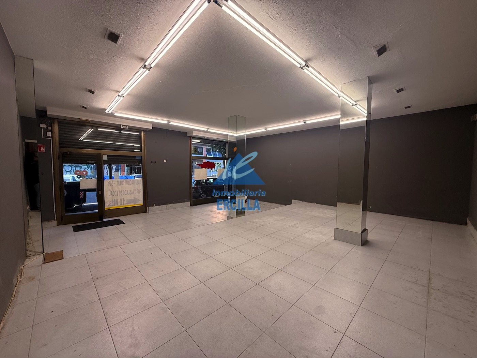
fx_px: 193
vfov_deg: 85.7
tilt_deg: -2.7
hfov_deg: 102.1
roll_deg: -0.2
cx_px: 238
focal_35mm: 14
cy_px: 179
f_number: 2.2
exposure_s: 1/100
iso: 80
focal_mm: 2.22
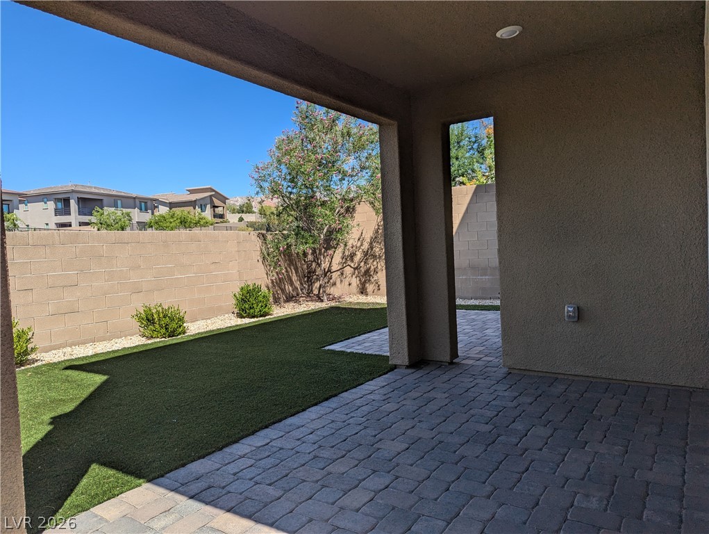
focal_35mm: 24
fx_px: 492
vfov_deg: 56.9
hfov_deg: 71.5
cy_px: 267
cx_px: 354
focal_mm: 6.81
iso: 46
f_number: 1.85
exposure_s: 1/1433
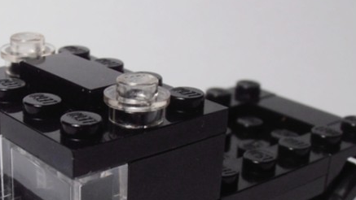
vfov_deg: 14.4
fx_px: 784
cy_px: 191
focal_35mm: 83
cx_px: 107
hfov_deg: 25.4
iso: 80
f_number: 3.9
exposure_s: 1/50
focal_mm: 6.61
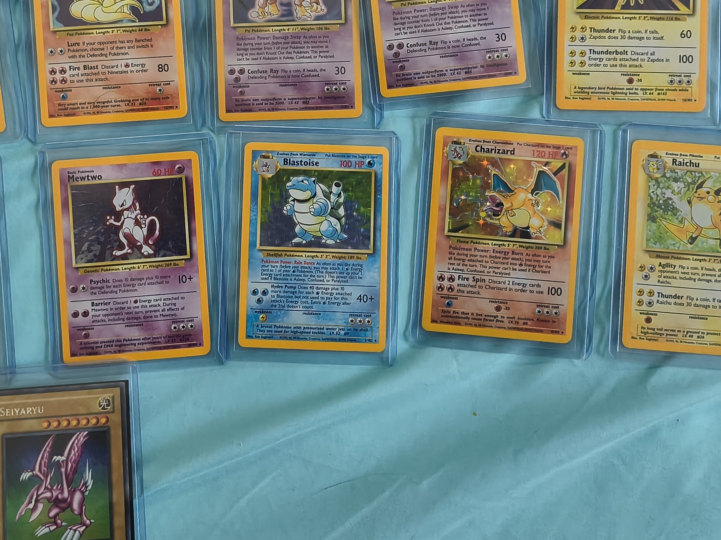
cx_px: 272
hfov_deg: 40.2
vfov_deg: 30.2
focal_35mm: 47
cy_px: 120
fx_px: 979
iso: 1605
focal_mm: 4.68
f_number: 1.7
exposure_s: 1/30
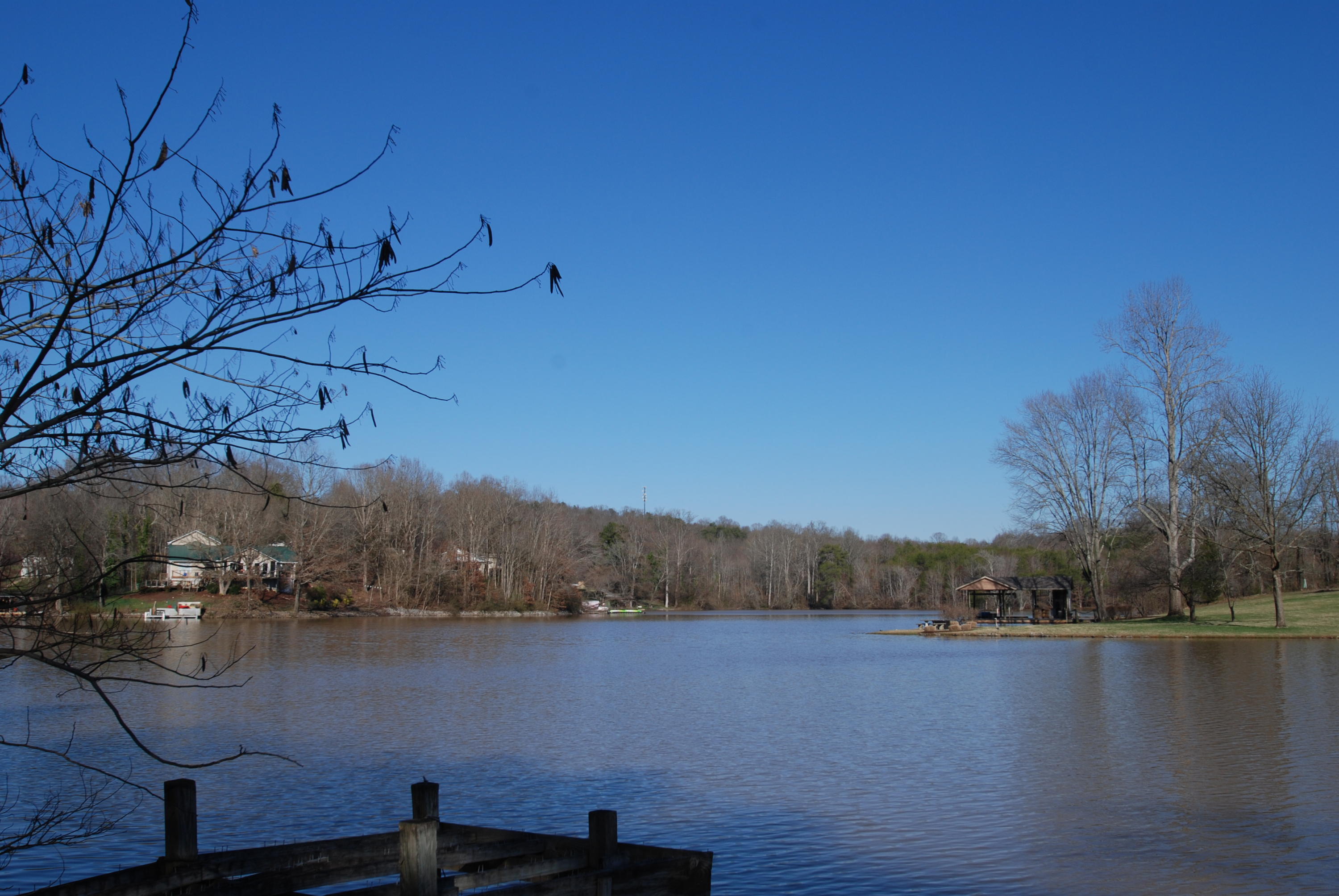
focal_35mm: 36
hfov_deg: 53.1
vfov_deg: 37.0
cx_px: 670
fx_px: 1341
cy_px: 448
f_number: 8
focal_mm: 24
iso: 100
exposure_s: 1/250
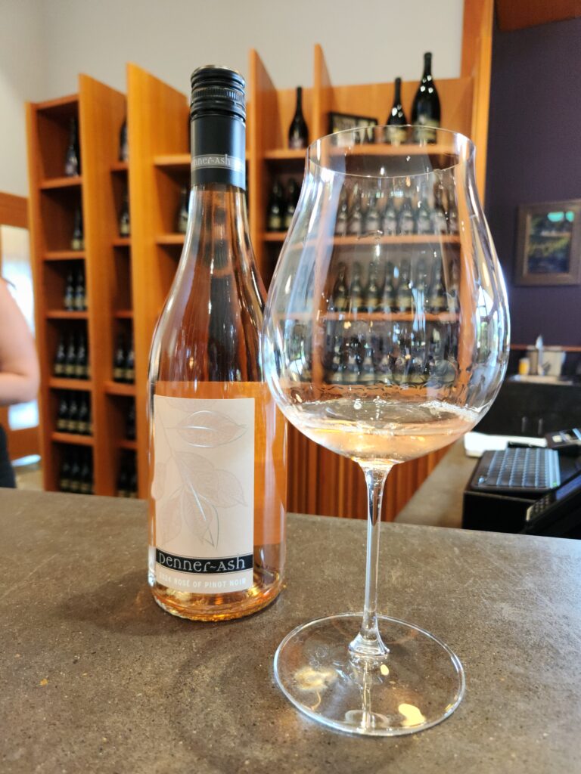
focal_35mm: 23
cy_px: 387
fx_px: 515
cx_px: 290
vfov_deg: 73.9
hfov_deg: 58.9
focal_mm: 5.4
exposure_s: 1/60
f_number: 1.8
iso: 250
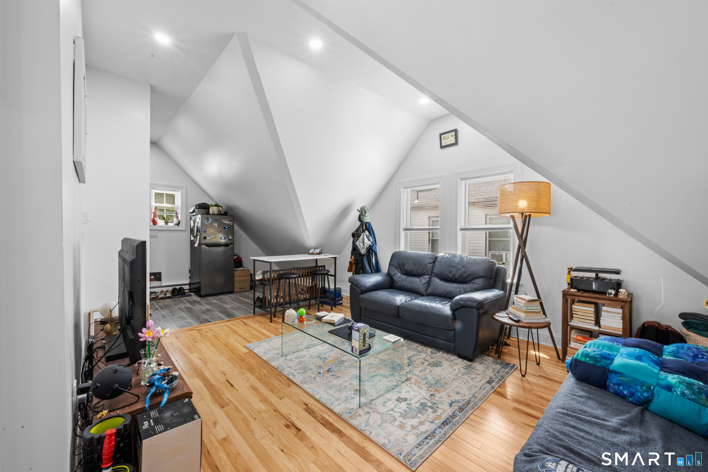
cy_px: 236
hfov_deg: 104.3
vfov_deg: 81.2
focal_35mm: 14
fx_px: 275
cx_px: 354
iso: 320
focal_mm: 14
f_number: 22
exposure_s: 1.3
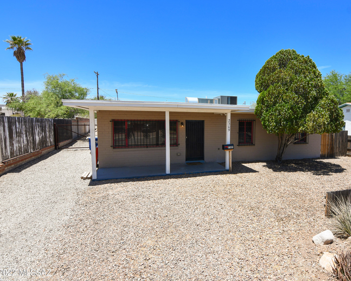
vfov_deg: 70.8
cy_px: 138
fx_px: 197
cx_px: 213
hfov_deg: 82.1
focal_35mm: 19
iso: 100
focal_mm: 11
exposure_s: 1/320
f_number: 9
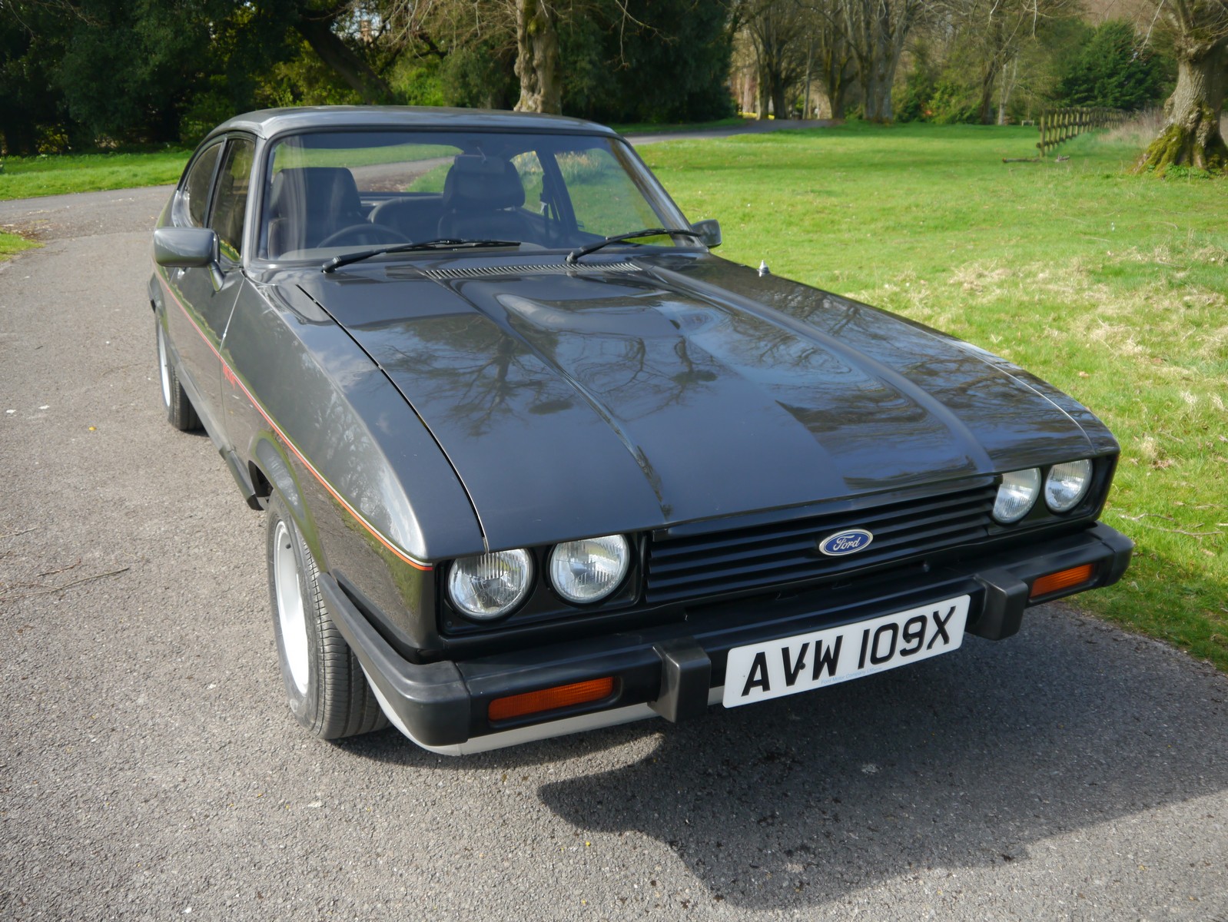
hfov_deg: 56.8
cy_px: 461
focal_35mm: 32
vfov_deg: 44.2
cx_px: 614
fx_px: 1136
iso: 160
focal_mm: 16
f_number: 4
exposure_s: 1/100
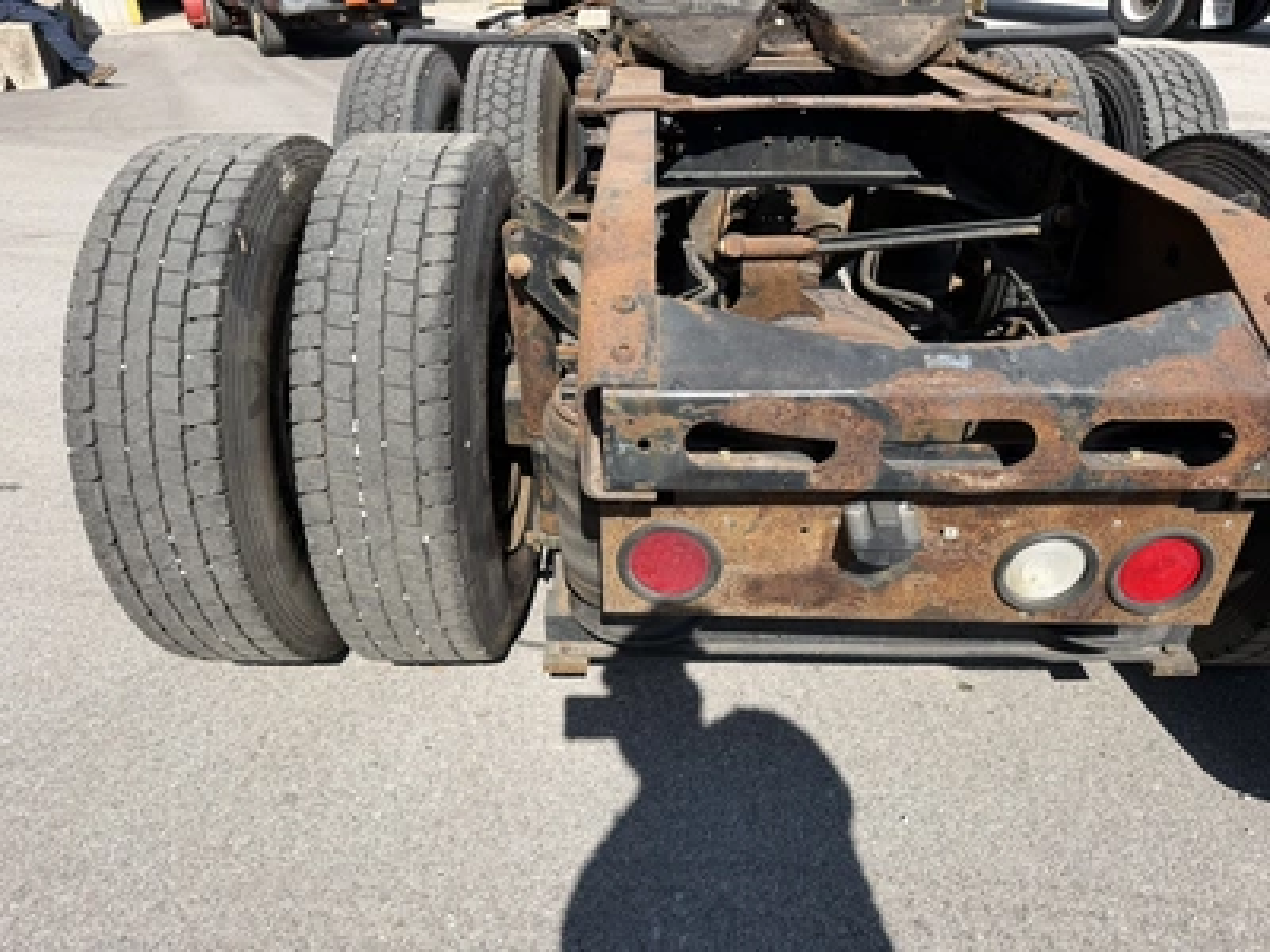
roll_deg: -1.4
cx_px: 635
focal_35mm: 24
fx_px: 881
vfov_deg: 56.8
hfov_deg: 71.6
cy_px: 476
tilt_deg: -30.3
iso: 80
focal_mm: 6.76
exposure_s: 1/3425
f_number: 1.78
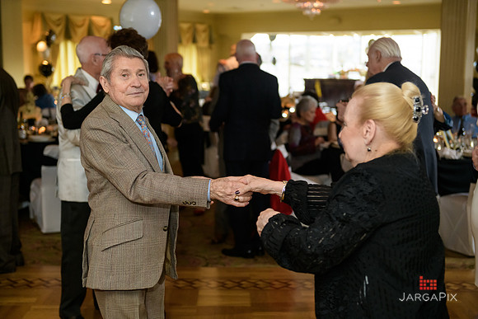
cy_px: 160
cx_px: 239
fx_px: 730
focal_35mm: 55
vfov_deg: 24.6
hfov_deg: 36.2
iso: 1600
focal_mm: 55
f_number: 2.8
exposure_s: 1/125
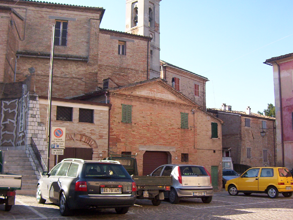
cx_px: 148
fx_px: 313
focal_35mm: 37
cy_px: 110
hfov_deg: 50.1
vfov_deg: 38.7
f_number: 2.76
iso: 100
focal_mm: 5.54
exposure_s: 1/813
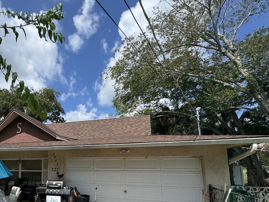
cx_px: 59
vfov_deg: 58.5
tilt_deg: +6.0
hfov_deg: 69.9
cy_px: 147
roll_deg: +0.1
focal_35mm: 22
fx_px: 171
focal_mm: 2.22
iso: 50
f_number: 2.2
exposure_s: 1/1709
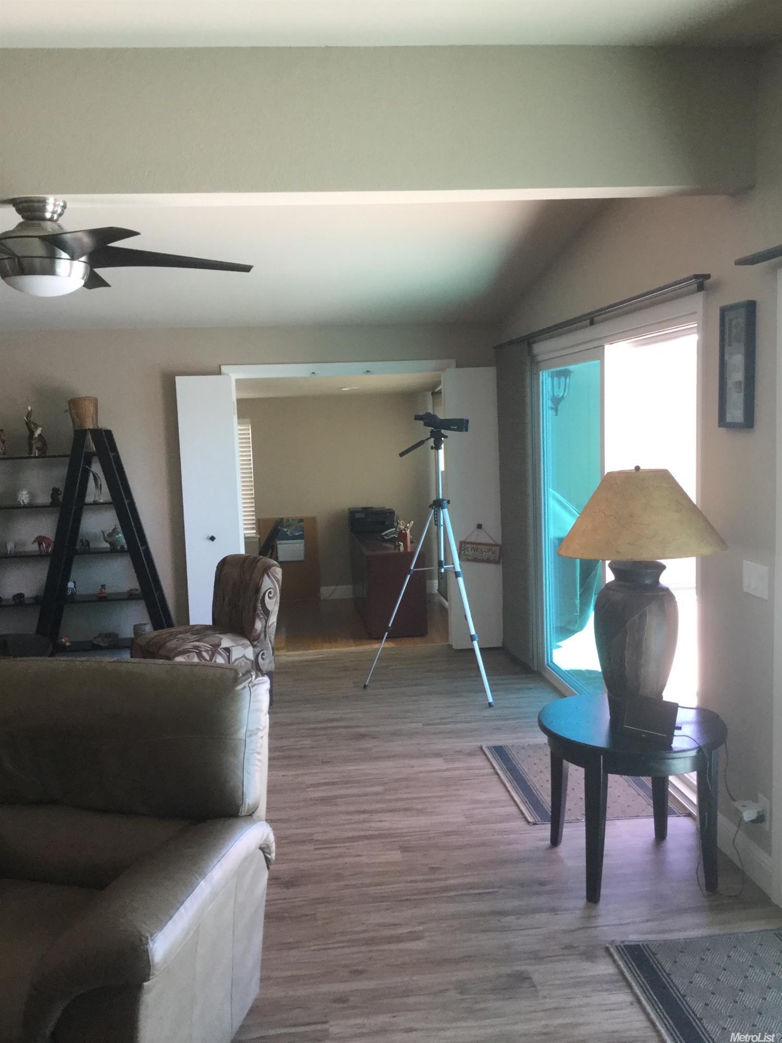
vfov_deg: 58.4
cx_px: 391
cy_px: 522
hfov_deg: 45.4
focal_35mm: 31
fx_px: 934
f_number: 2.4
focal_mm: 3.3
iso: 32
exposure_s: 1/30
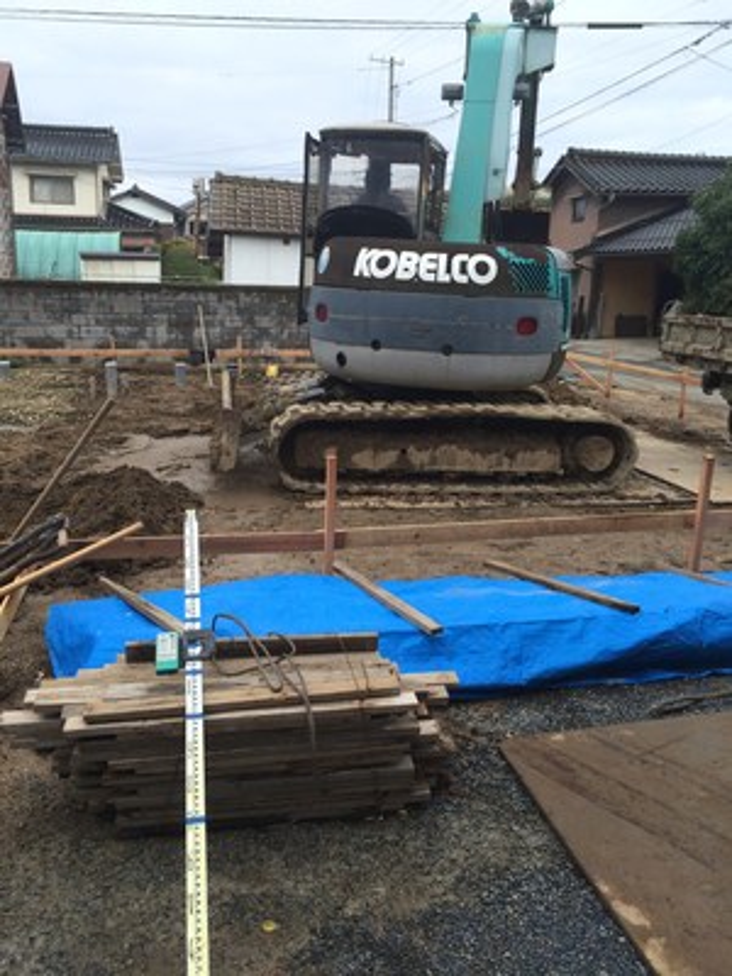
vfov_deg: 61.7
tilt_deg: -16.3
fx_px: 818
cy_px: 488
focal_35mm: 29
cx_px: 366
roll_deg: -0.9
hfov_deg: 48.2
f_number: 2.2
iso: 32
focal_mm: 4.15
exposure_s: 1/838
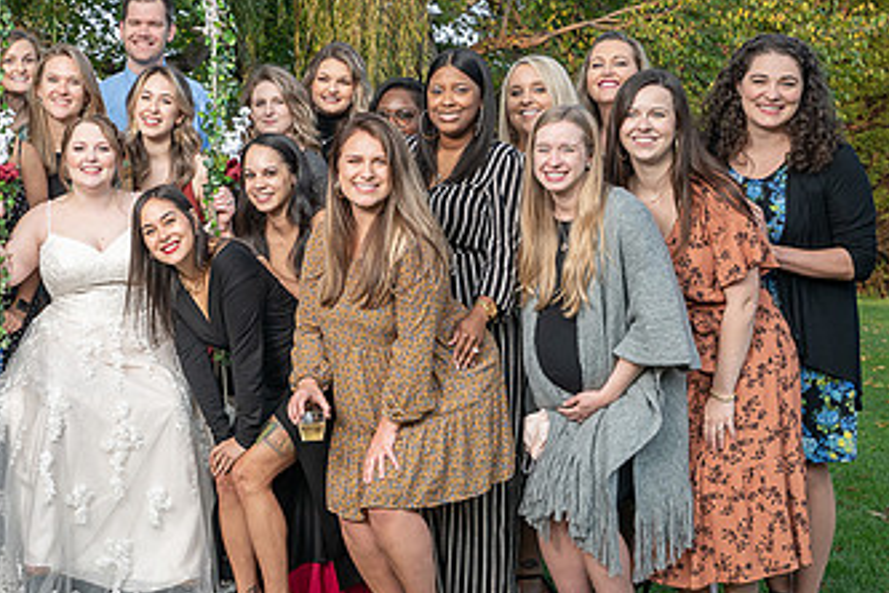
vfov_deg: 20.0
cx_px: 90
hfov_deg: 28.5
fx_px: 1679
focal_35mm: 68
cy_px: 261
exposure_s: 1/200
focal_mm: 35
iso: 320
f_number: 6.3
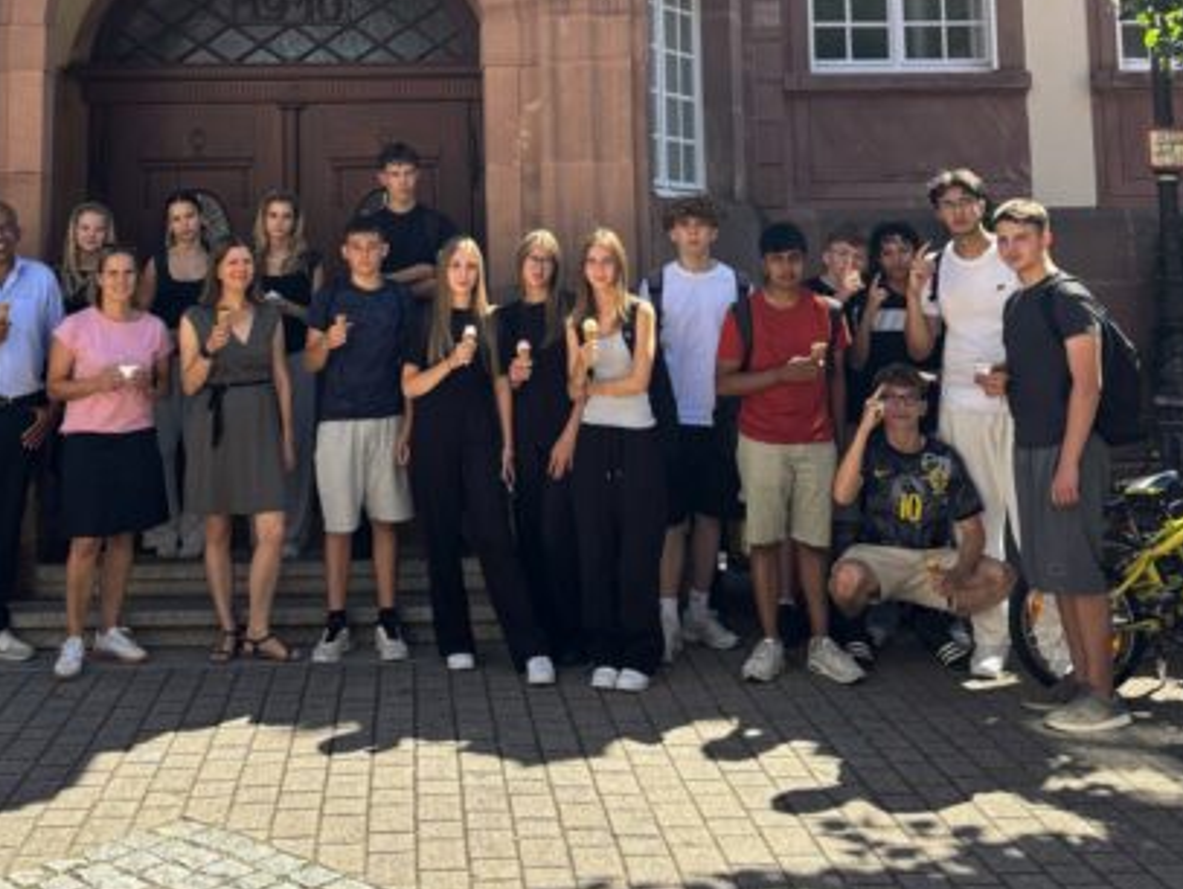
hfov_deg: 59.7
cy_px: 397
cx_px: 517
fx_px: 1026
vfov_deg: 46.8
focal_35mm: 30
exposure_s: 1/634
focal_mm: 5.96
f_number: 1.6
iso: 50
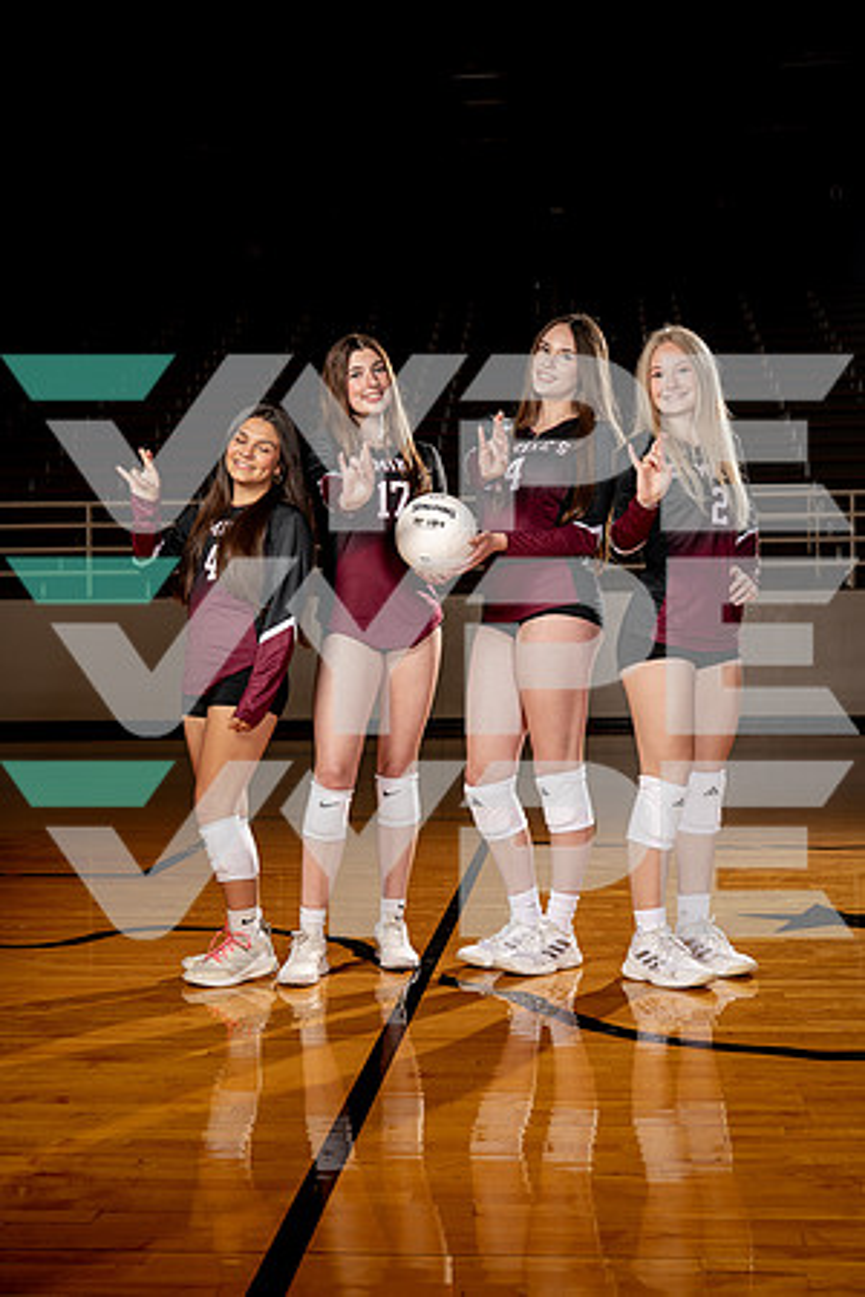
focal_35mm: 49
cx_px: 432
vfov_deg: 40.3
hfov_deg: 27.5
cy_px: 648
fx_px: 1766
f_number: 5.6
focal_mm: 49
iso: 100
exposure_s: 1/250
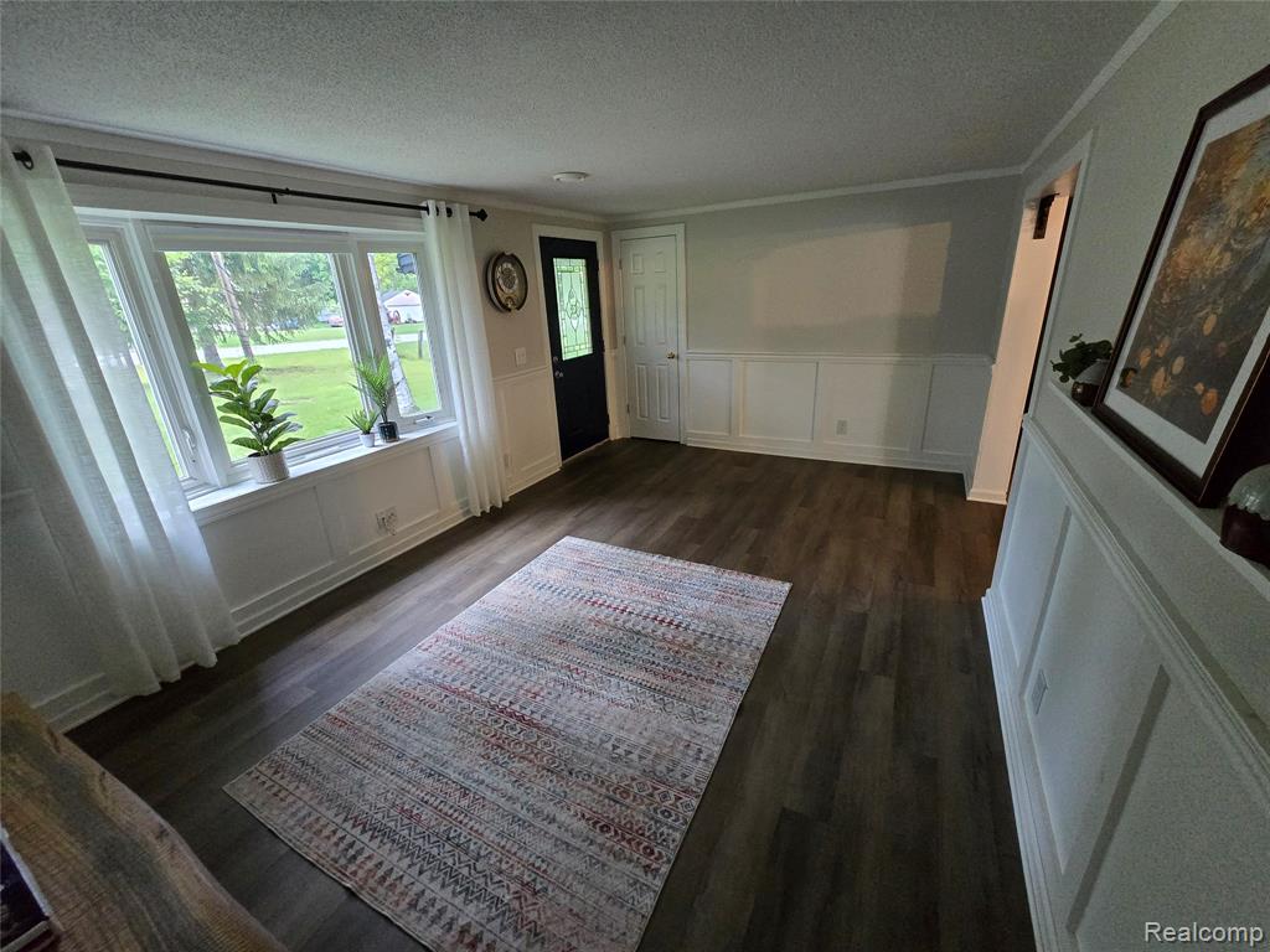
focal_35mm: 13
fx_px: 477
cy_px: 476
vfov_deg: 89.9
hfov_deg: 106.2
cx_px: 635
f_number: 2.2
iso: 640
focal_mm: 2.2
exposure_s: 1/60
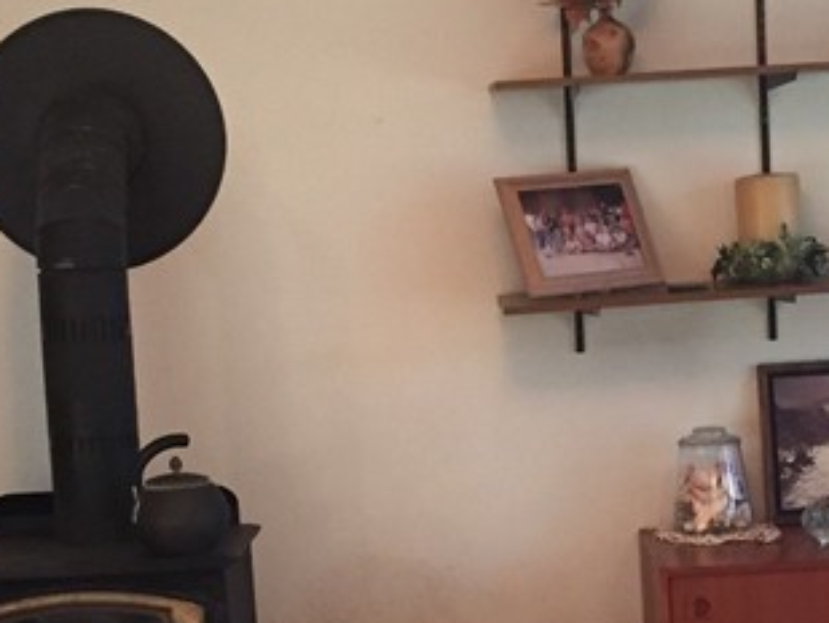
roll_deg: +3.0
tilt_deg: -8.7
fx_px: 2300
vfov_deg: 15.3
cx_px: 606
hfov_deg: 20.3
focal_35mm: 96
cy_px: 491
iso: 250
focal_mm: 4.15
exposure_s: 1/20
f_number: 2.2
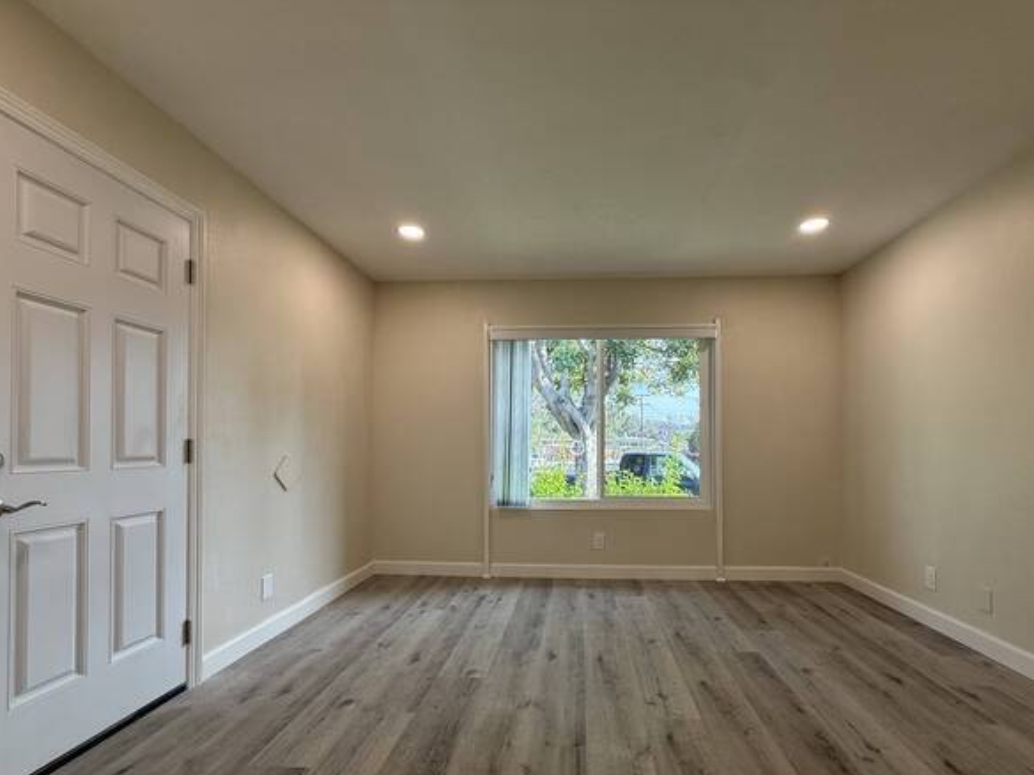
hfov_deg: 94.3
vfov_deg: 77.7
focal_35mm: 16
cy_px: 441
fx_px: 478
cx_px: 555
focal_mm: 2.22
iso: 80
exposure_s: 1/99
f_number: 2.2
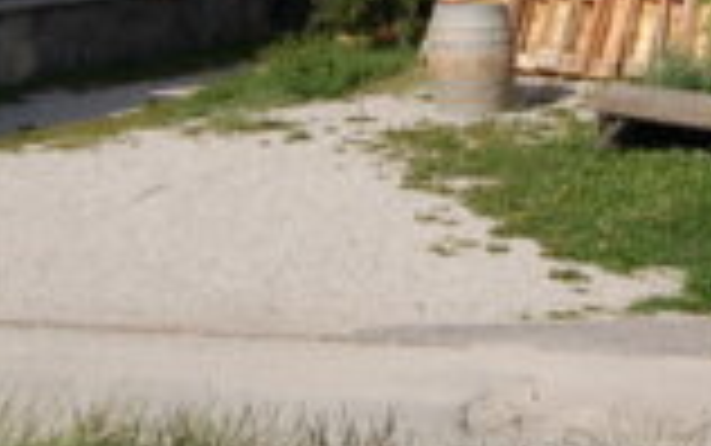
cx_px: 684
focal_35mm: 133
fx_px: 2578
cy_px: -144
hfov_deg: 15.5
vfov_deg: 9.7
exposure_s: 1/320
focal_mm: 23
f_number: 10
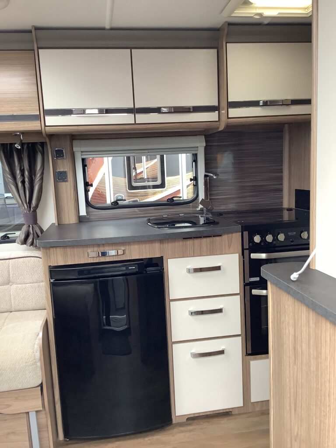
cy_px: 224
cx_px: 168
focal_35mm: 31
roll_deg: +2.5
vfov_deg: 58.4
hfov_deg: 45.4
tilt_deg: -9.8
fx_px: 401
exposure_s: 1/50
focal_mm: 3.3
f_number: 2.4
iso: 100
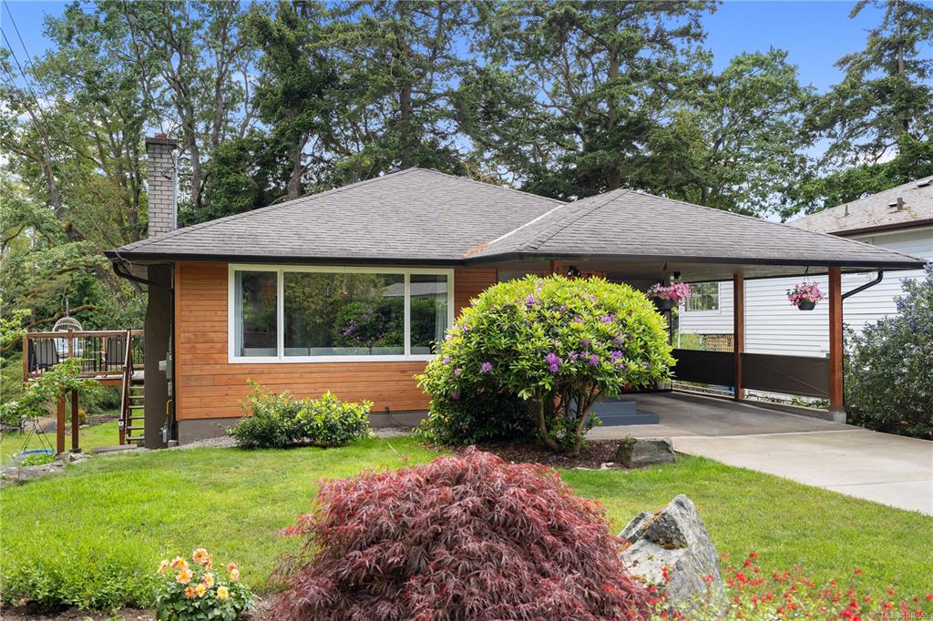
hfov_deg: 57.2
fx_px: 855
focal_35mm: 33
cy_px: 310
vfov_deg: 39.9
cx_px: 466
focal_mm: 33
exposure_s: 1/200
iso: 250
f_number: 2.8
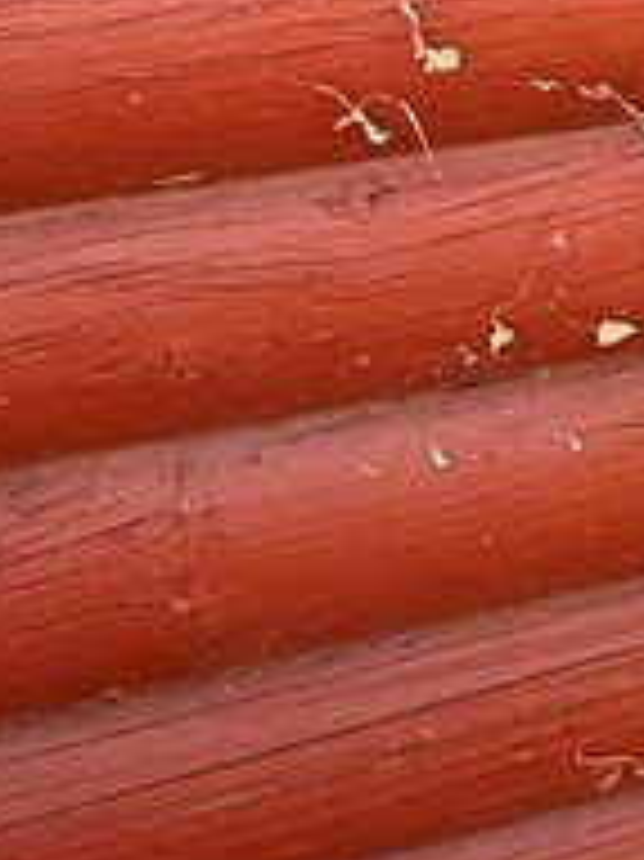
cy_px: -342
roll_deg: +0.4
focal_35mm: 75
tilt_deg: -12.3
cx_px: 1198
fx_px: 1862
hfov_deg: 16.2
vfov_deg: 22.4
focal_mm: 2.22
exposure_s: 1/163
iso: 50
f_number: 2.2
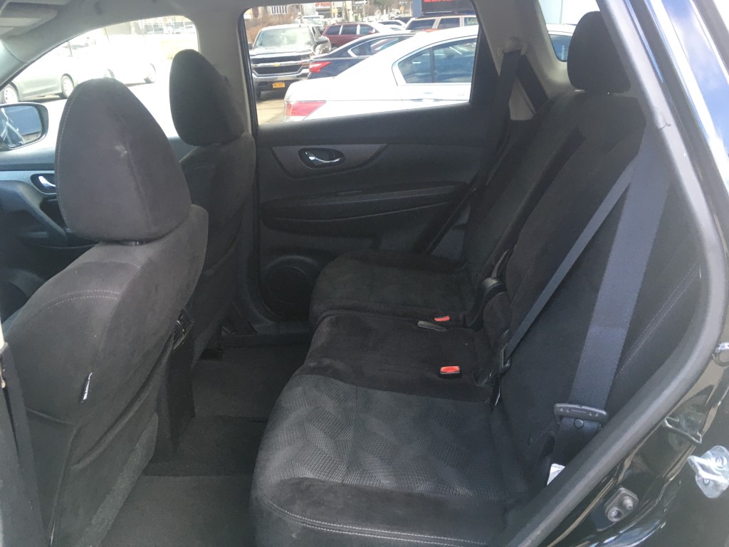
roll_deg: +0.7
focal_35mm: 29
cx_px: 364
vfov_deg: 48.2
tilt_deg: -22.2
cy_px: 274
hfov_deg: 61.7
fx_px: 611
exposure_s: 1/30
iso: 40
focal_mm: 4.15
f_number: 2.2
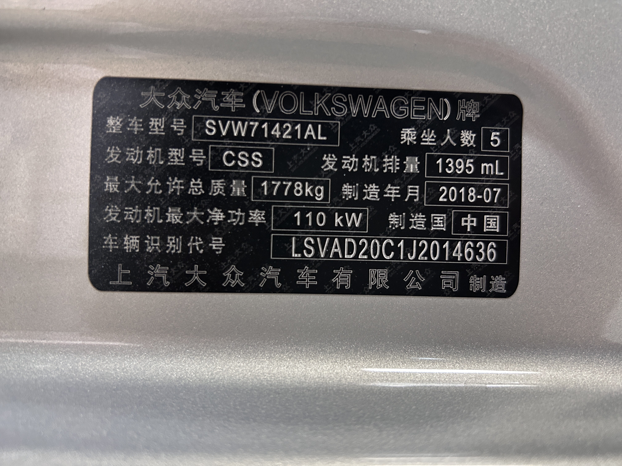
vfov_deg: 53.1
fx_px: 467
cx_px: 311
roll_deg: -0.7
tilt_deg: -4.0
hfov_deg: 67.3
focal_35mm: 26
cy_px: 233
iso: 320
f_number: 1.5
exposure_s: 1/50
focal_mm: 5.7
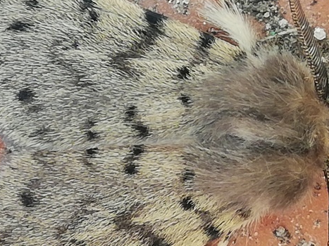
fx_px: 1805
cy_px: 152
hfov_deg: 10.4
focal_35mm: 190
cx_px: 127
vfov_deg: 7.8
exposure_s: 1/33.3
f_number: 2.2
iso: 250
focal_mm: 3.81
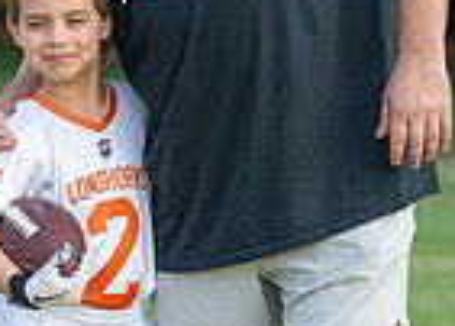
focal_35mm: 257
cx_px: 175
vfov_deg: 5.6
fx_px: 3324
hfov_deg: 7.8
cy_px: 133
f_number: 1.2
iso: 100
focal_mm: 50
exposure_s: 1/1600
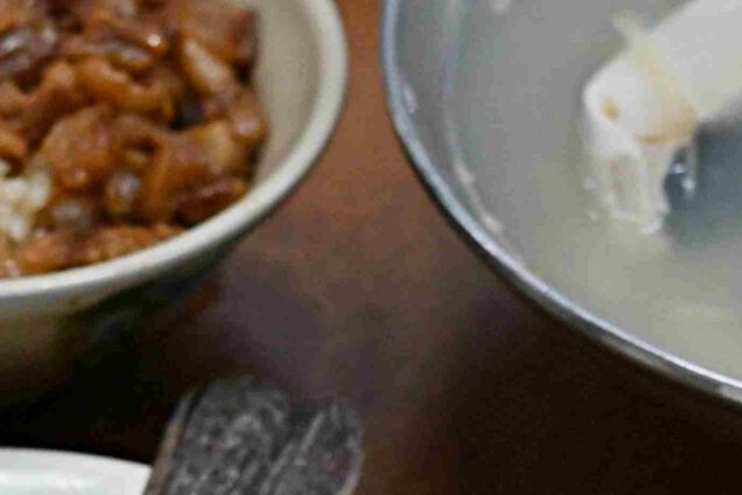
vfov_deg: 4.5
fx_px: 6224
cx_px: 271
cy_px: 519
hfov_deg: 6.8
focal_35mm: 302
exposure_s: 1/200
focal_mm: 50
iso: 800
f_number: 3.2
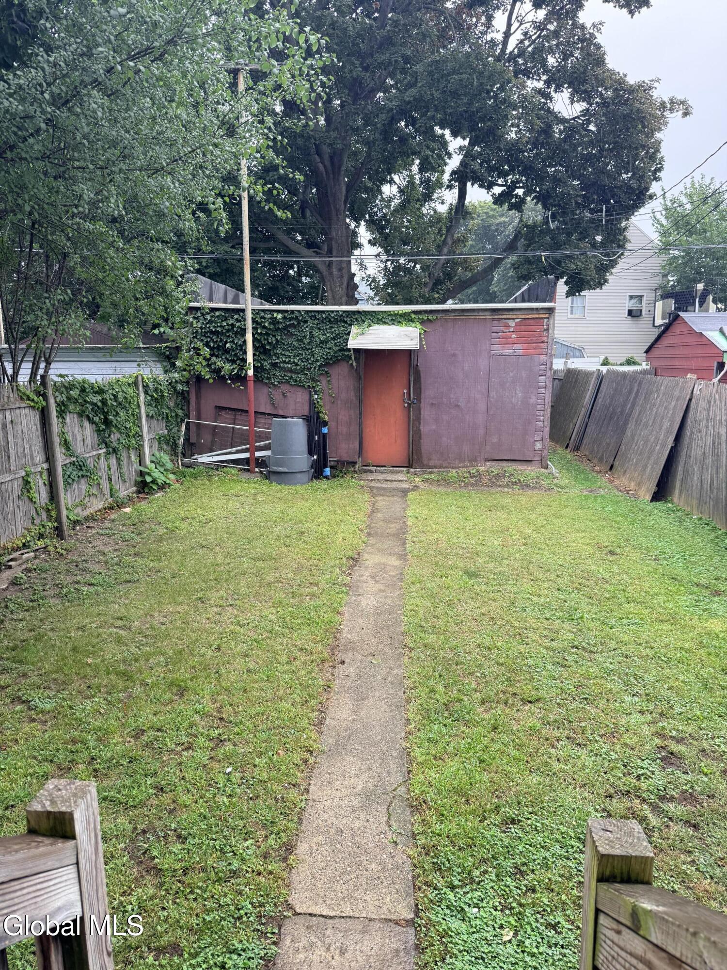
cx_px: 364
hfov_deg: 56.8
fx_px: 672
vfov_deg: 71.6
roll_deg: -0.4
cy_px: 485
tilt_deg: -10.2
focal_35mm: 24
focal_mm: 6.76
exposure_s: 1/276
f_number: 1.78
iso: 100
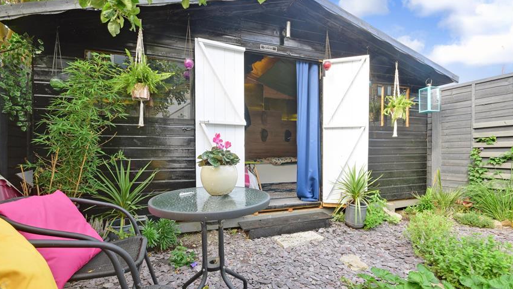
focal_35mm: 16
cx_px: 253
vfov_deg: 67.1
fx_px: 218
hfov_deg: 99.3
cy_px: 152
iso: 100
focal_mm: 10
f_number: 16
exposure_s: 1/30
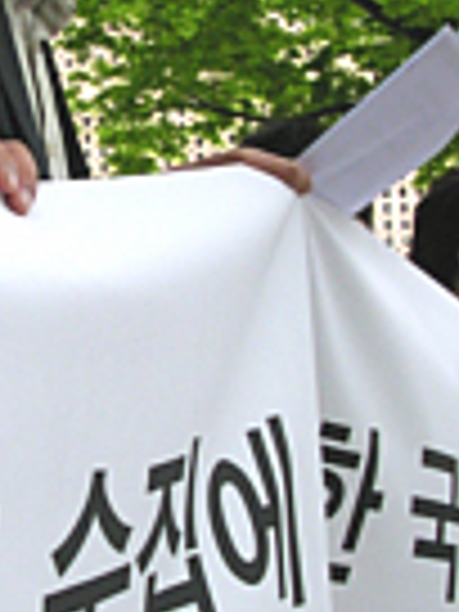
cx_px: 27
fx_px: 1927
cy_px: 351
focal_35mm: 109
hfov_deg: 13.4
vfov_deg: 18.0
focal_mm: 5.6
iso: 100
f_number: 2.7
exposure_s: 1/212
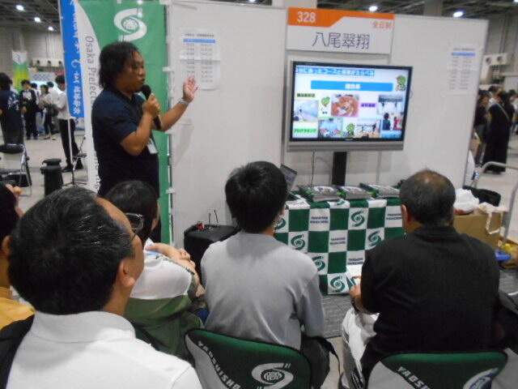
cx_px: 259
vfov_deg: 53.1
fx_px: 389
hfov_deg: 67.3
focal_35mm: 26
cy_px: 194
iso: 800
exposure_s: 1/125
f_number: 3.2
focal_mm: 4.6
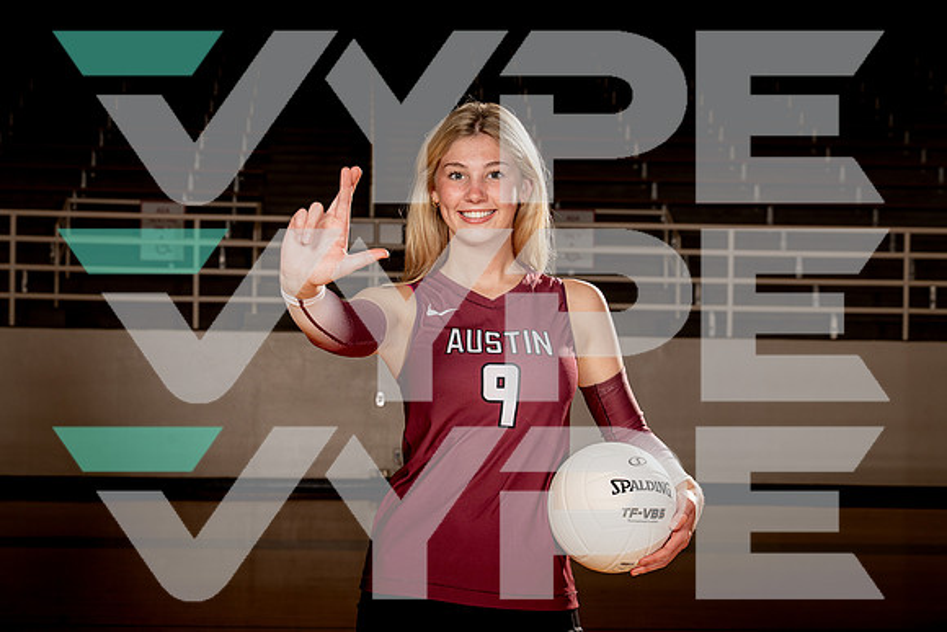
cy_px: 316
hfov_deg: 28.8
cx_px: 474
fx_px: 1842
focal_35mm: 70
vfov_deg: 19.5
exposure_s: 1/250
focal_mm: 70
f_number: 8
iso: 100
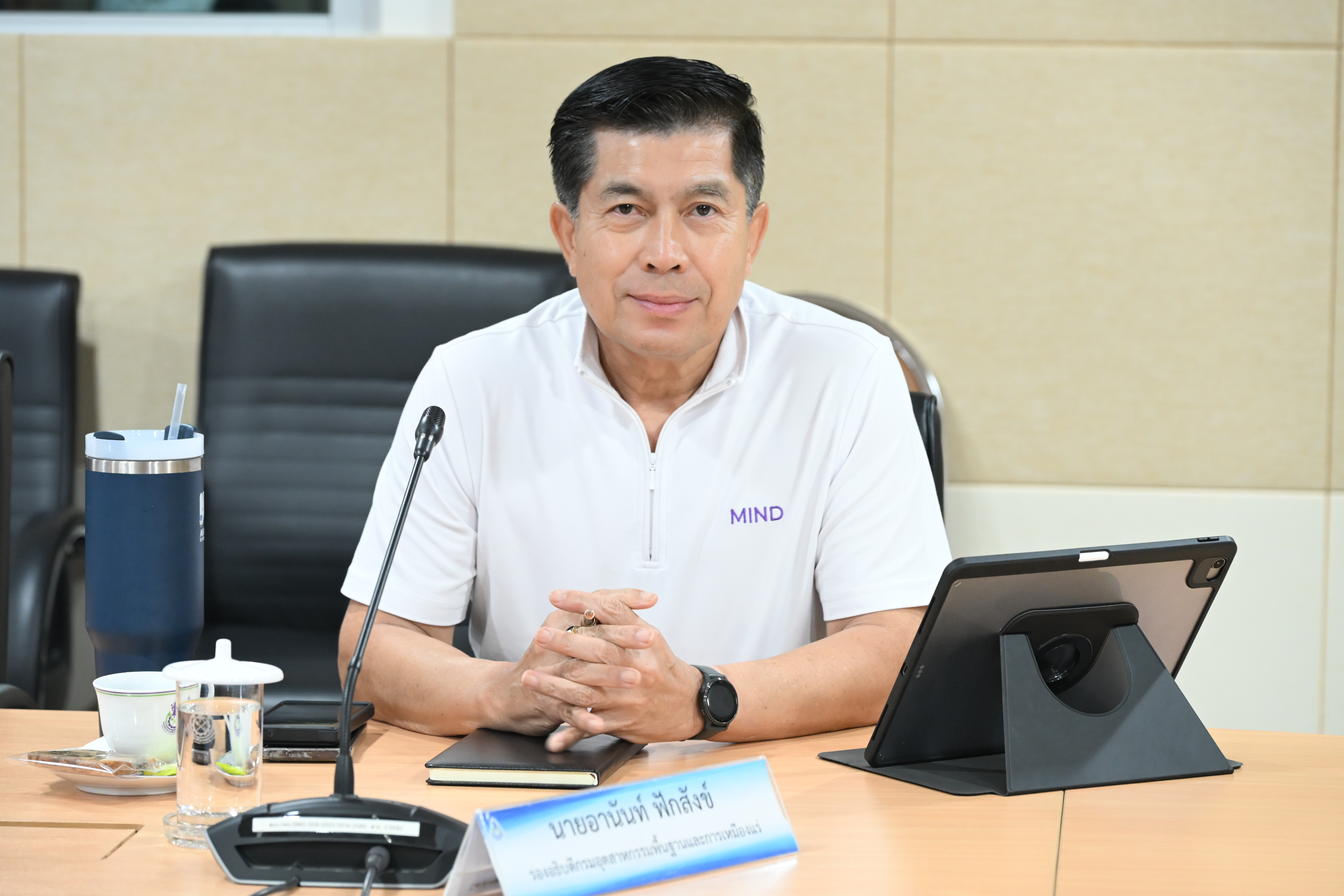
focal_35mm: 120
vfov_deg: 11.4
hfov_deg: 17.1
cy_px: 448
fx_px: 4480
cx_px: 672
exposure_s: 1/40
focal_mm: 120
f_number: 5.6
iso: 3200
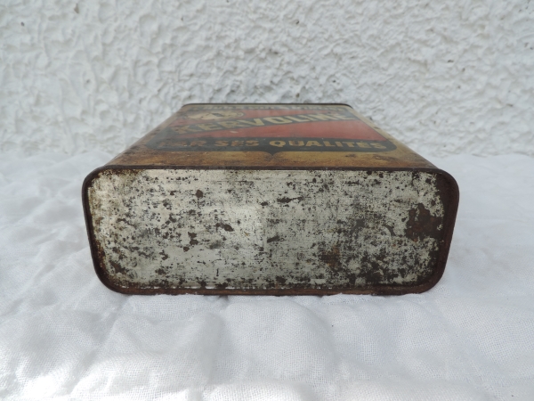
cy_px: 200
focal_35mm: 24
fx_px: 370
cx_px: 267
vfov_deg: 56.8
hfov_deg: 71.6
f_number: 3
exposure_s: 1/800
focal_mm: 4.3
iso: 80
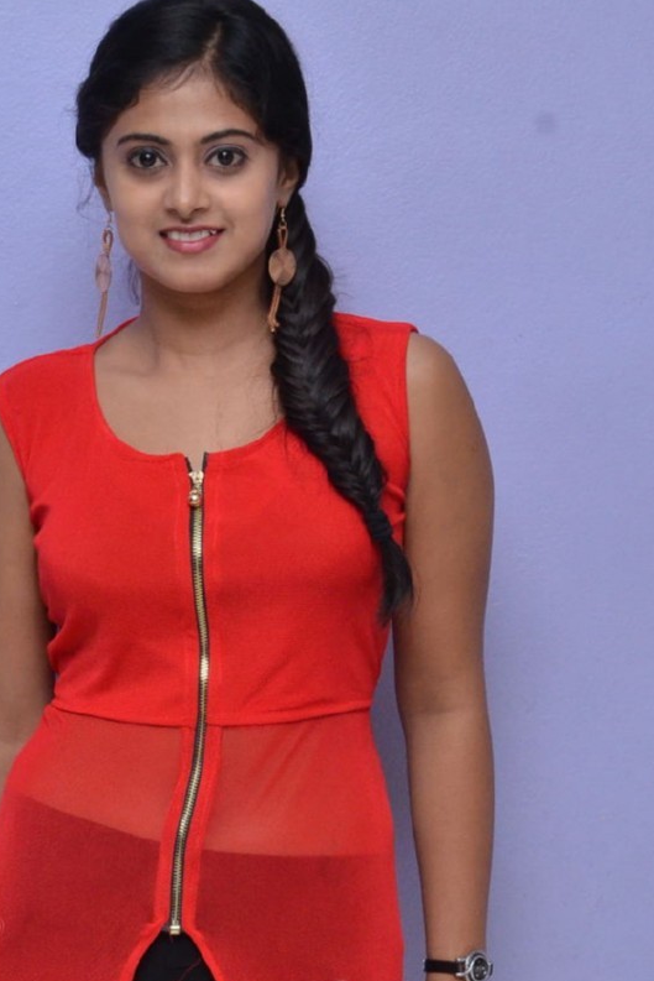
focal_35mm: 114
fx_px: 3105
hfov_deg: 12.0
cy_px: 786
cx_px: 234
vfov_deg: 17.8
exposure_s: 1/125
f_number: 8
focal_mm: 40
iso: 1600
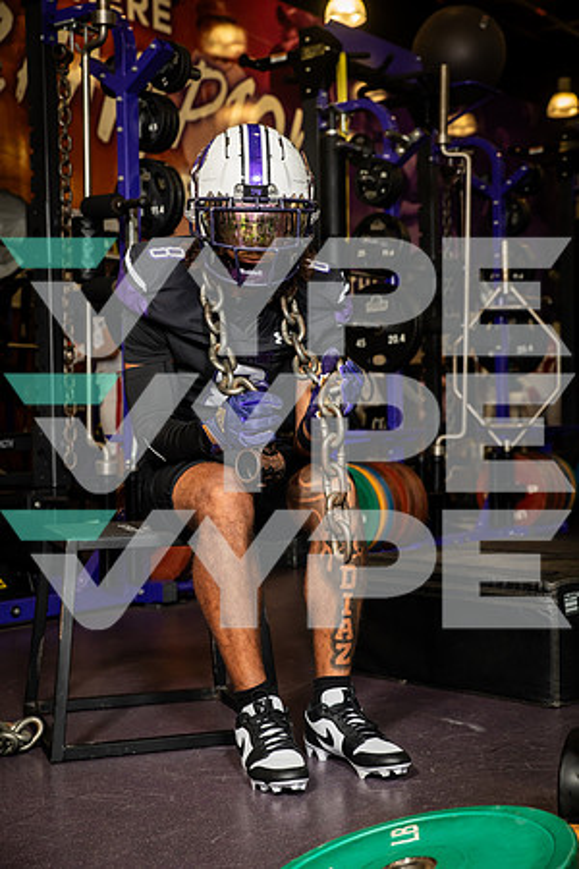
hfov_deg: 24.6
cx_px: 290
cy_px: 434
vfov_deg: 36.2
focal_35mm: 55
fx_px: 1327
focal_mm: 55
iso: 500
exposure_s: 1/250
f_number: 5.6
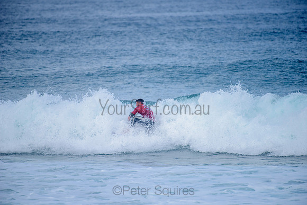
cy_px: 102
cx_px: 154
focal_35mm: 500
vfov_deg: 2.8
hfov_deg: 4.1
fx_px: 4266
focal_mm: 500
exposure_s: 1/2000
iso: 220
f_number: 5.6
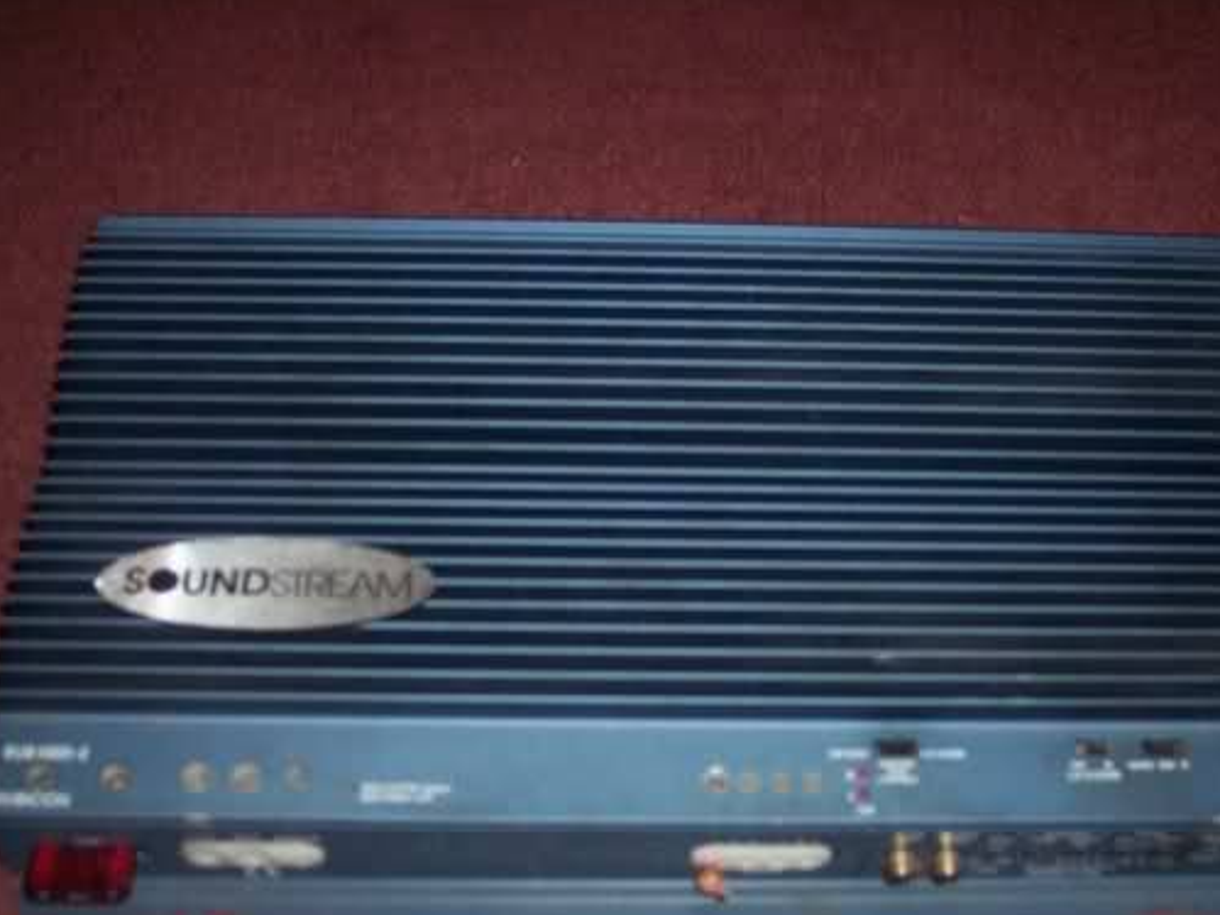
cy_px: 558
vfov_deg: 29.0
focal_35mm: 50
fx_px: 1762
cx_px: 685
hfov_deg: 38.1
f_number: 2.8
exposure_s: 1/60
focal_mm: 8
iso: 140
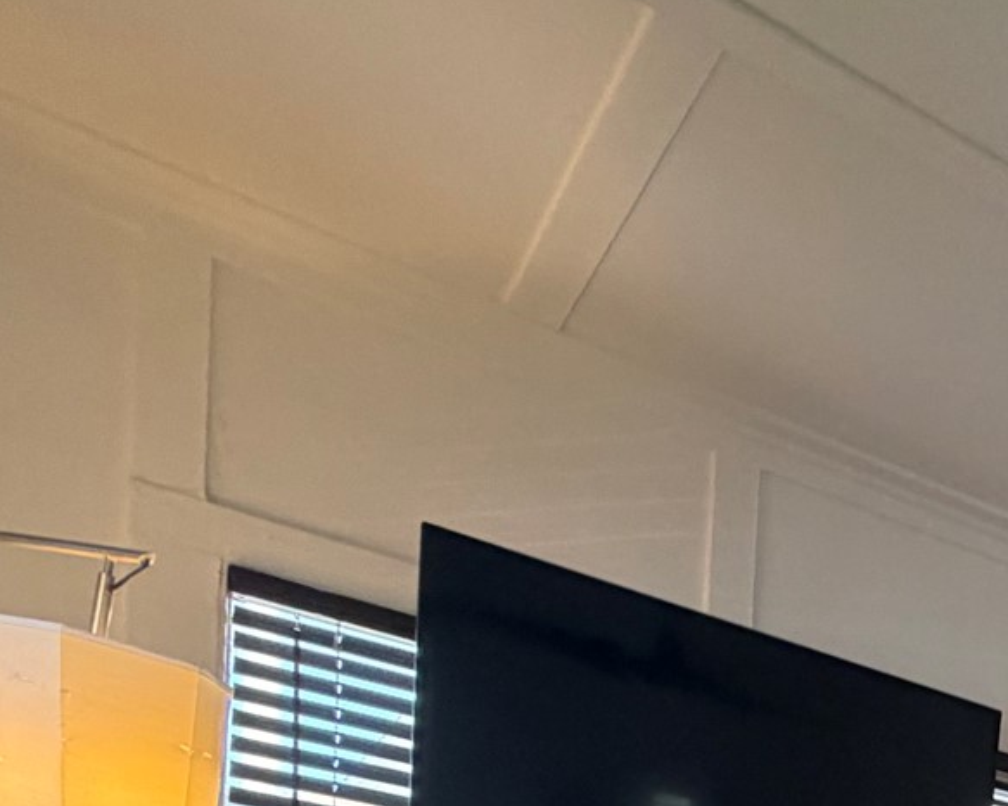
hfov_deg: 27.7
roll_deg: -3.4
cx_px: 1480
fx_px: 1432
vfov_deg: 23.7
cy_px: 1264
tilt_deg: -3.2
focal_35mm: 48
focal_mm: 2.22
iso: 250
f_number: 2.2
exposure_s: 1/120
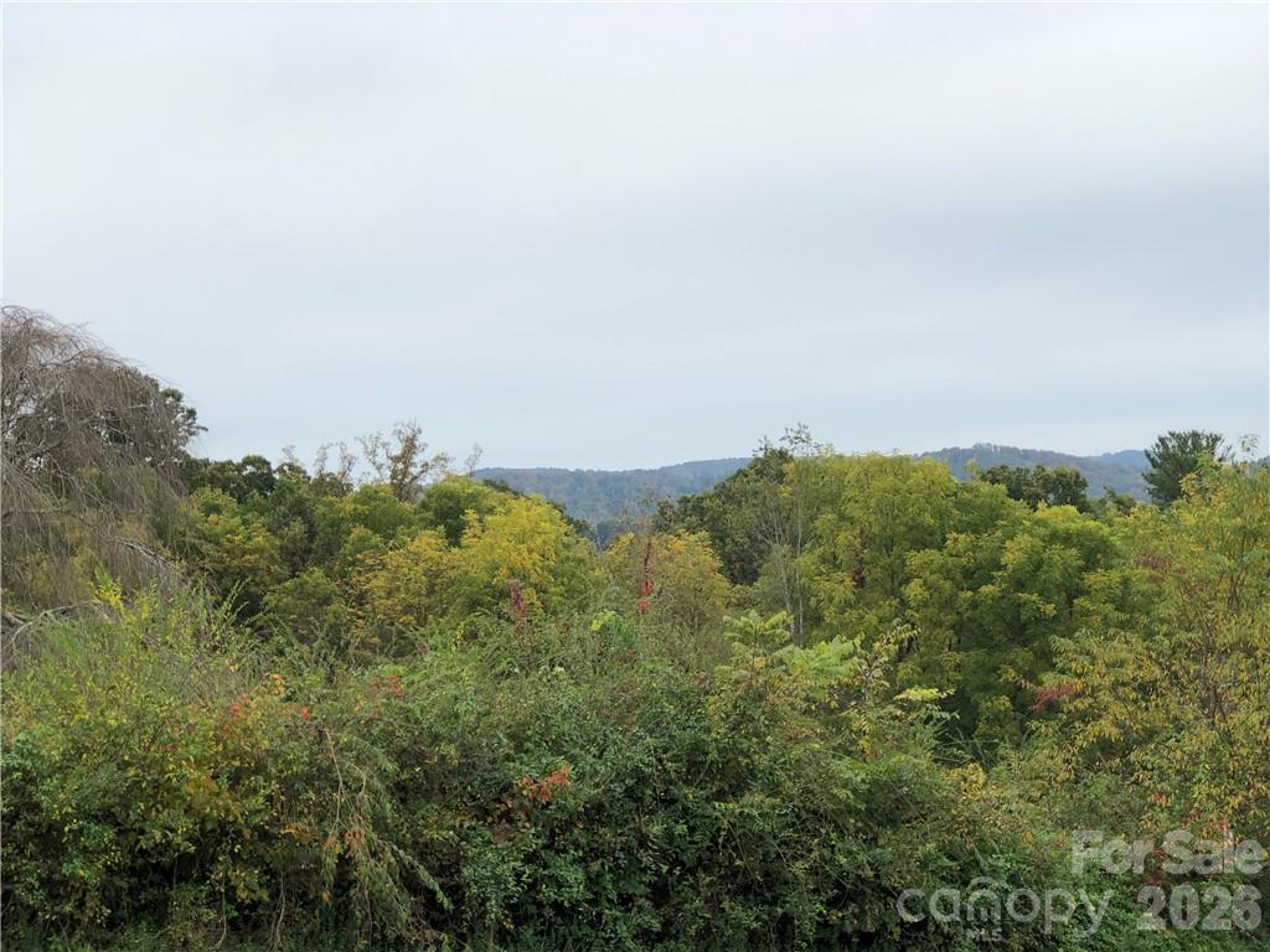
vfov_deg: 25.7
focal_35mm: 57
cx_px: 635
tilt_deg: +1.9
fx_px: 2091
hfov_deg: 33.8
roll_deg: +0.3
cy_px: 476
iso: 20
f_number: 2.8
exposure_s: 1/440
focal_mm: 6.6
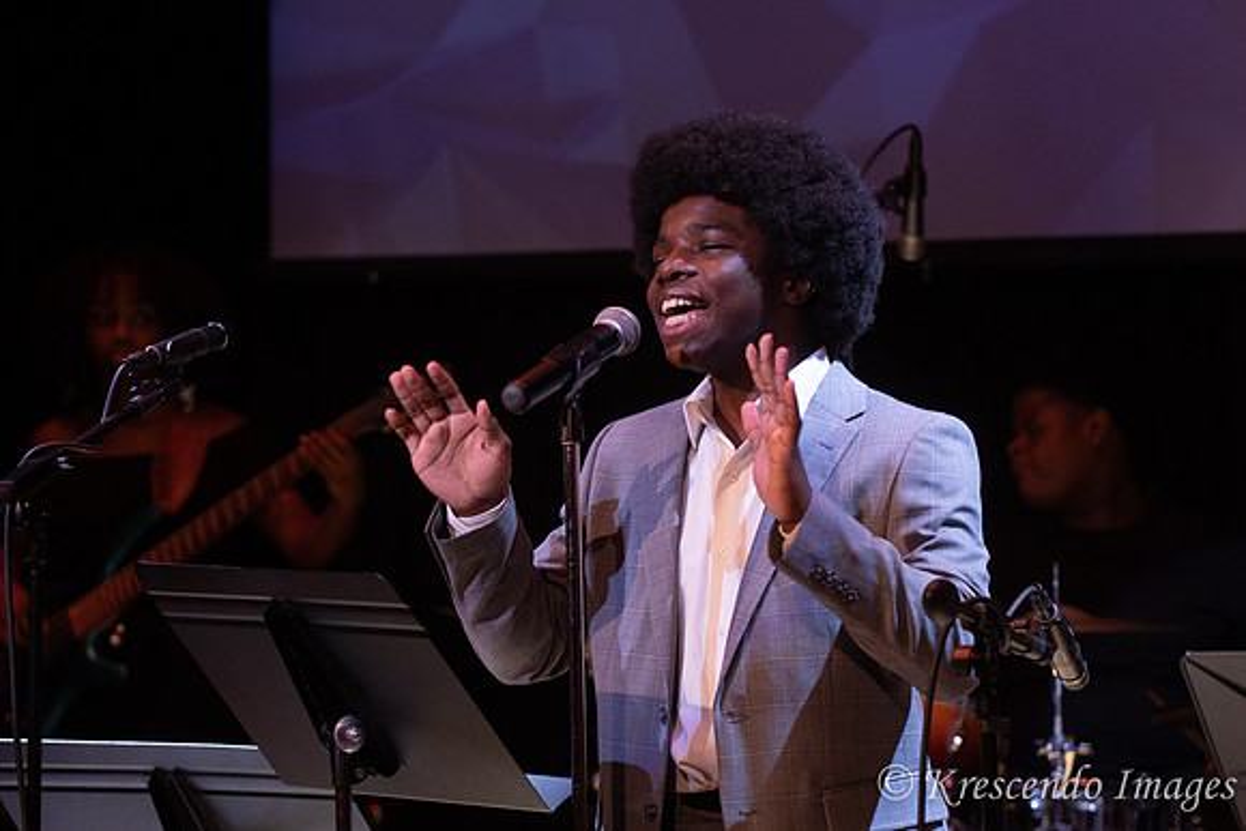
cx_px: 623
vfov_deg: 9.0
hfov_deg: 13.4
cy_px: 416
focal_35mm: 153
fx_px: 5296
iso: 1600
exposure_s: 1/200
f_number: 4
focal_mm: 102
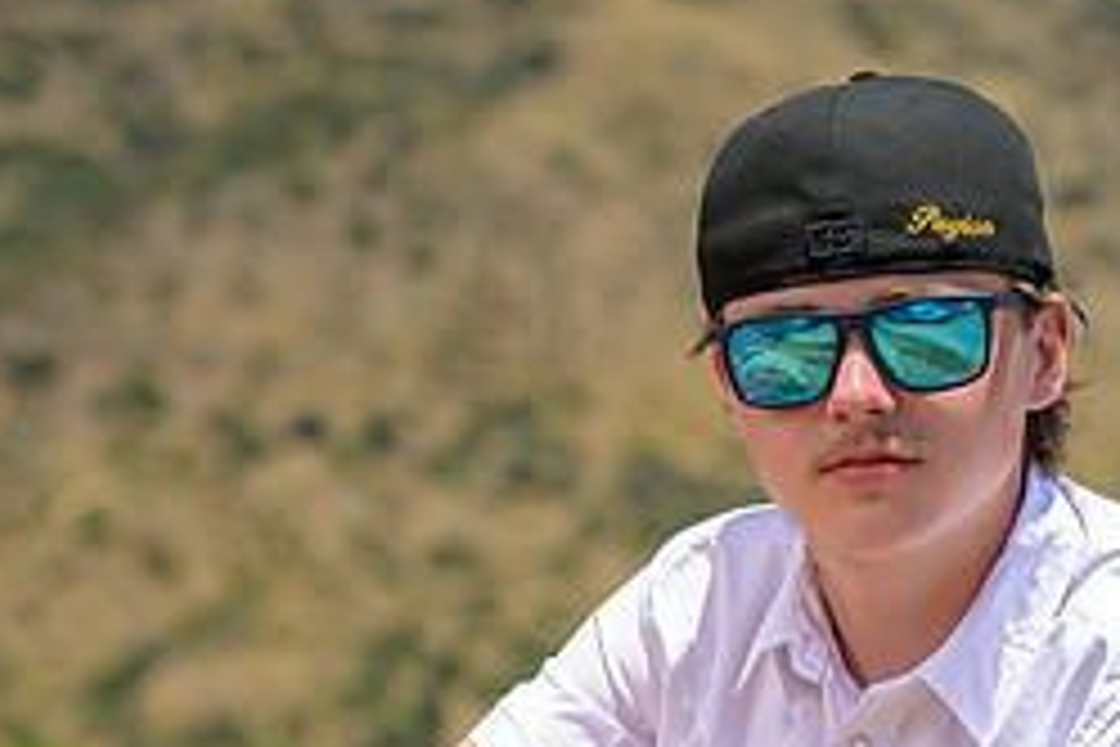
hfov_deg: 9.9
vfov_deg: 6.6
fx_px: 6439
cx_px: 828
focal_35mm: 207
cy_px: 731
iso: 640
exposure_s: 1/6400
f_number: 4
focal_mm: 89
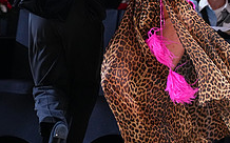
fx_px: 3402
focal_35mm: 543
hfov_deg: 3.9
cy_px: -54
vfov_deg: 2.4
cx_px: 110
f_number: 4
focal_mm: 200
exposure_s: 1/400
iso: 3200
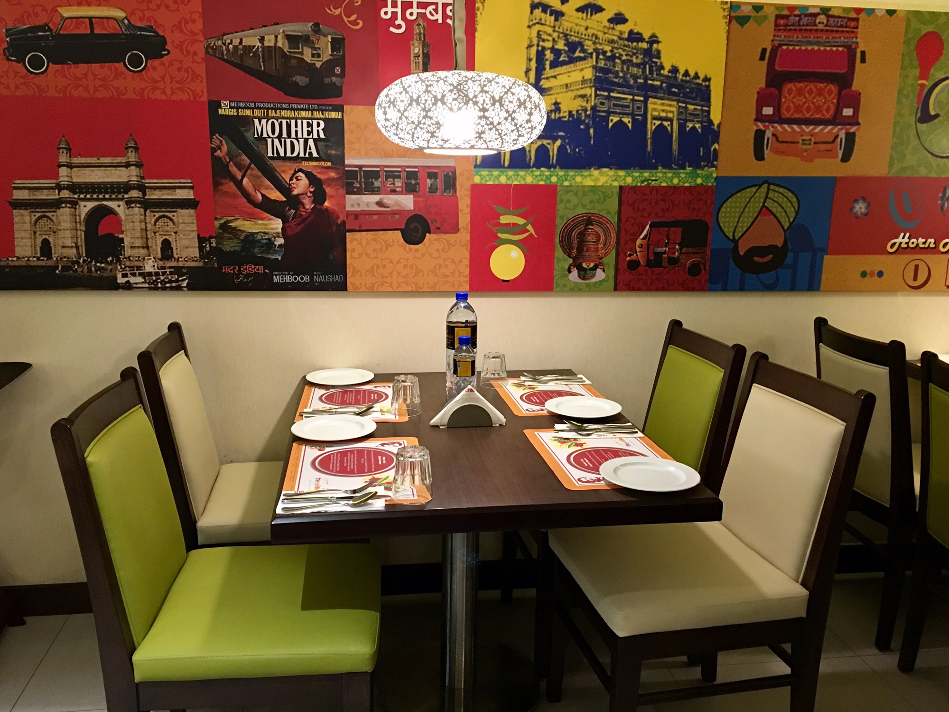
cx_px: 474
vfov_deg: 48.2
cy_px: 356
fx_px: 795
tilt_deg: -11.0
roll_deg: -2.6
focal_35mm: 29
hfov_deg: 61.7
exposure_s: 1/17
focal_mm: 4.15
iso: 100
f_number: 2.2
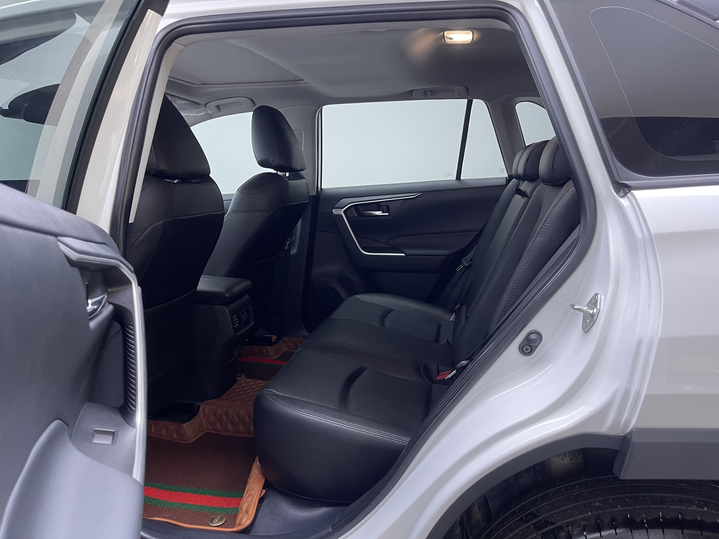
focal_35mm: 25
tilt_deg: -10.8
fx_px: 519
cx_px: 360
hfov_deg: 69.4
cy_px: 270
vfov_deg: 54.9
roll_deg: -0.6
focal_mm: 5.1
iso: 160
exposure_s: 1/50
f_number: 1.6
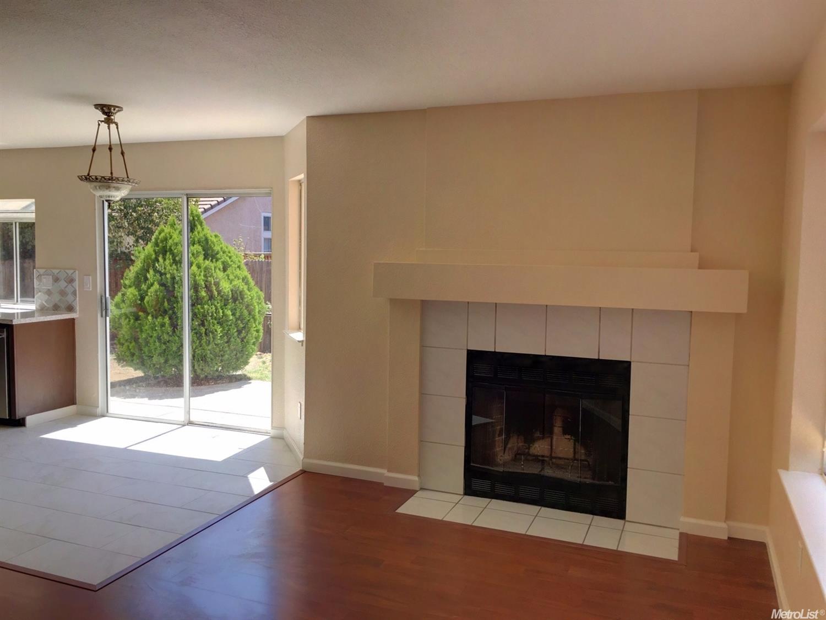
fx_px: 692
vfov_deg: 48.2
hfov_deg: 61.7
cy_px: 310
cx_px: 413
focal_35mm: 29
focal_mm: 4.15
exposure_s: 1/267
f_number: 2.2
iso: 25
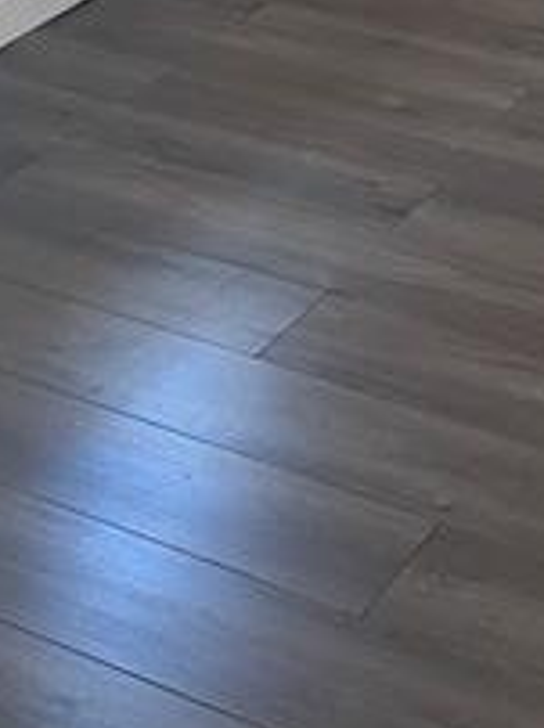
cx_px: 306
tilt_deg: -8.8
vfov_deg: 17.4
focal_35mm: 99
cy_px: -436
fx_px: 2079
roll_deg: -0.7
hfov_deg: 14.9
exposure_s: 1/60
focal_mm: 5.7
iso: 100
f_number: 1.5
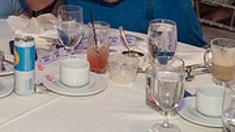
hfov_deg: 17.6
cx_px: -20
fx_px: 735
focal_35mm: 118
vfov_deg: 10.0
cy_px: -54
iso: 1600
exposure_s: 1/200
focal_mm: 35
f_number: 4
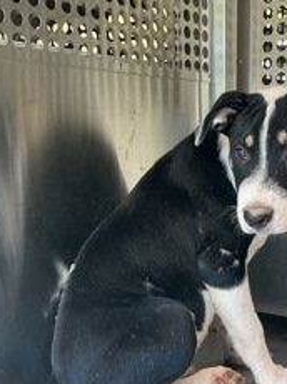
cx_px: 189
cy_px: 269
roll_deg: +2.7
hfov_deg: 27.3
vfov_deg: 35.7
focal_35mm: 53
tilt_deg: -15.4
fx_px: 587
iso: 40
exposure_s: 1/50
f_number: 1.8
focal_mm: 3
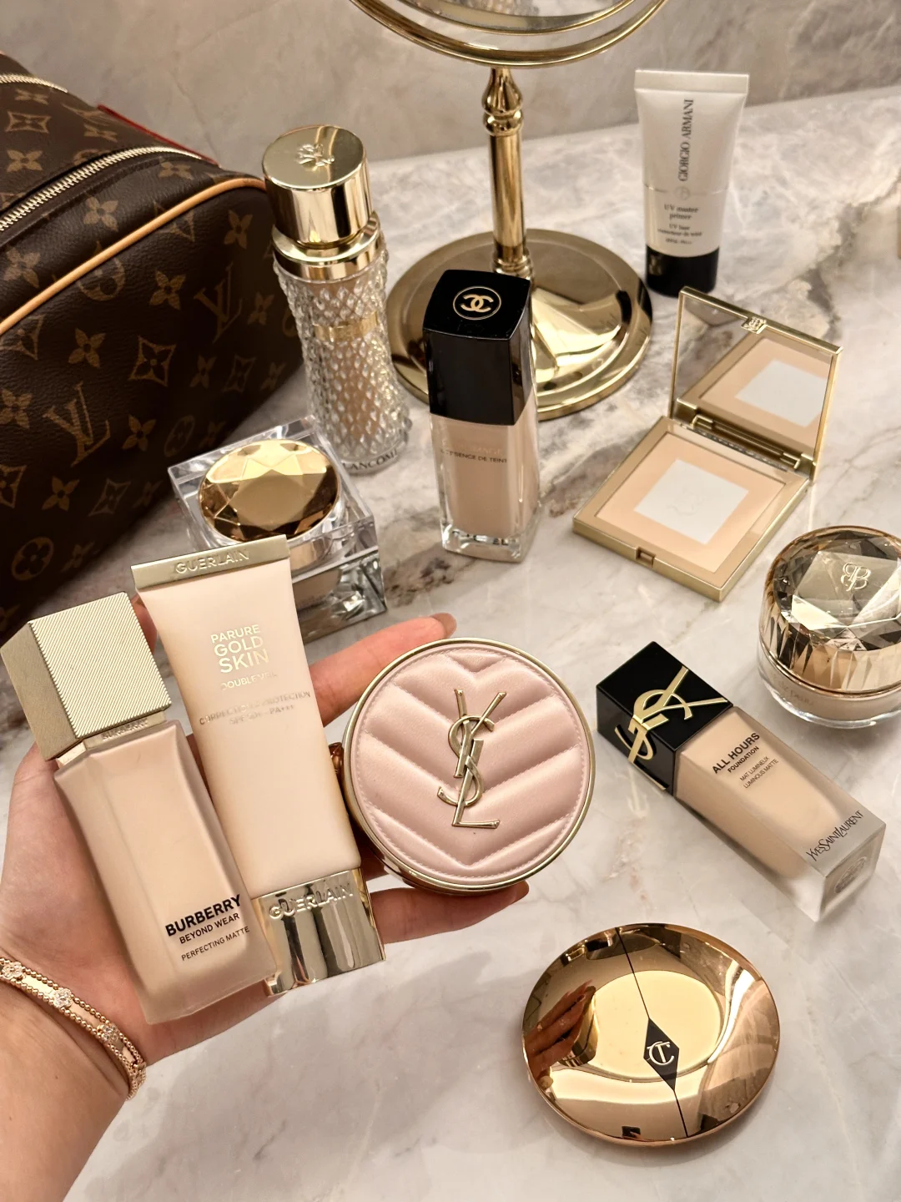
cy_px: 601
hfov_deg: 30.3
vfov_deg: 39.7
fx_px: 1666
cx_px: 450
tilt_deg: -51.6
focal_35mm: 48
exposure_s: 1/60
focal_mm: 6.86
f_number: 1.78
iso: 125
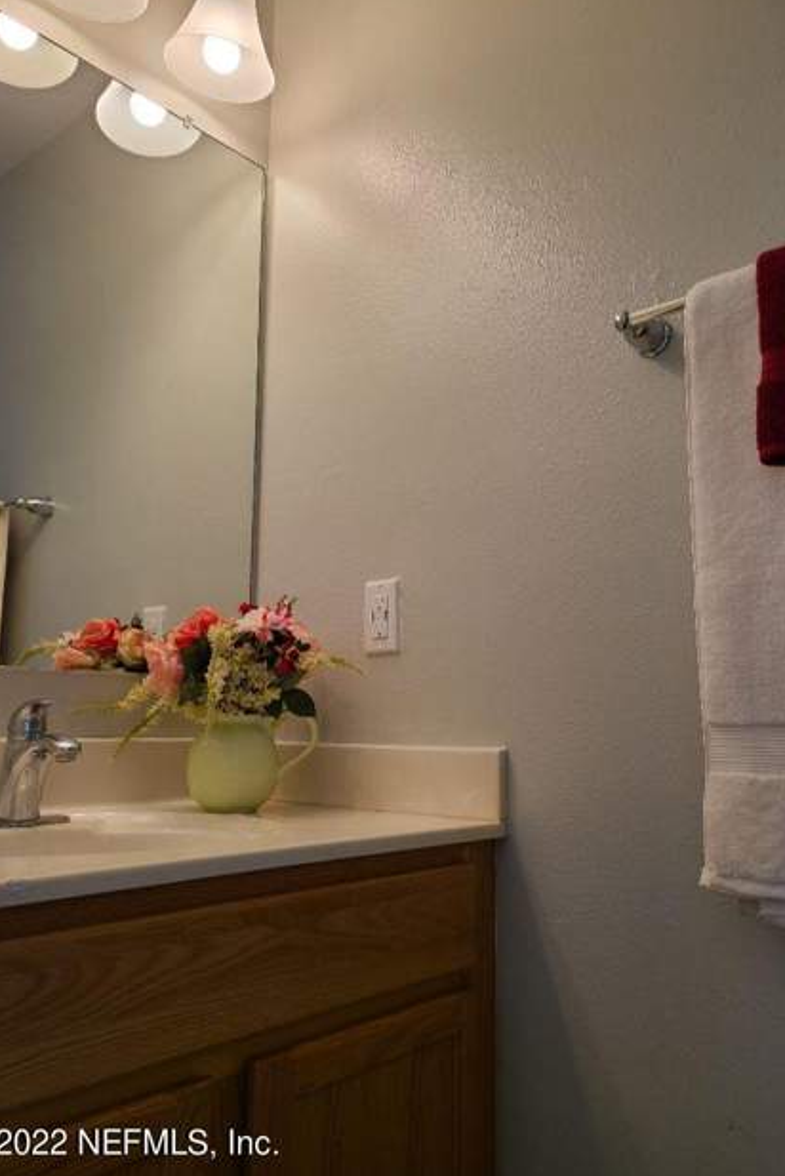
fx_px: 915
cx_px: 421
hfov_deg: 46.4
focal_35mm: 28
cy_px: 586
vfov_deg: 65.4
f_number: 1.8
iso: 40
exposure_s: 1/120
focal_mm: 5.4
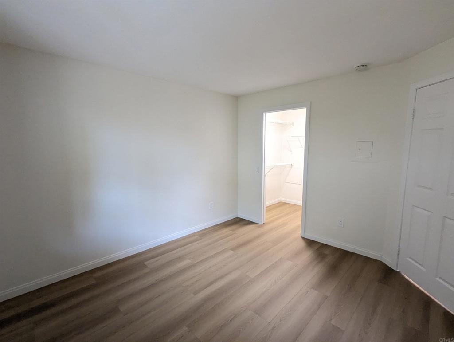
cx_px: 227
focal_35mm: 16
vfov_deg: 78.2
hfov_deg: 94.4
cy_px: 171
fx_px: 210
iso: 340
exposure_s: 1/60
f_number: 2.2
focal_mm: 2.35
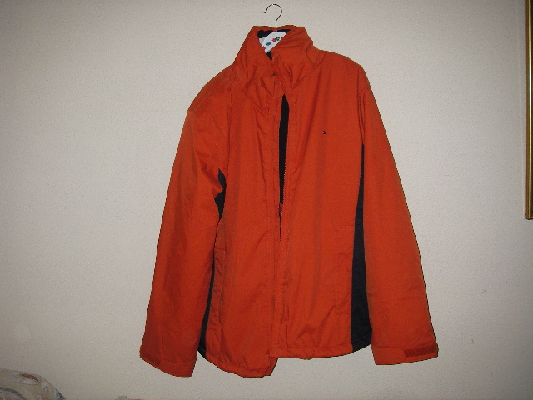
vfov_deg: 37.7
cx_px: 266
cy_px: 200
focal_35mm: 38
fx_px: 585
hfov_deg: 49.0
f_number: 3.3
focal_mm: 6.3
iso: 100
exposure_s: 1/30
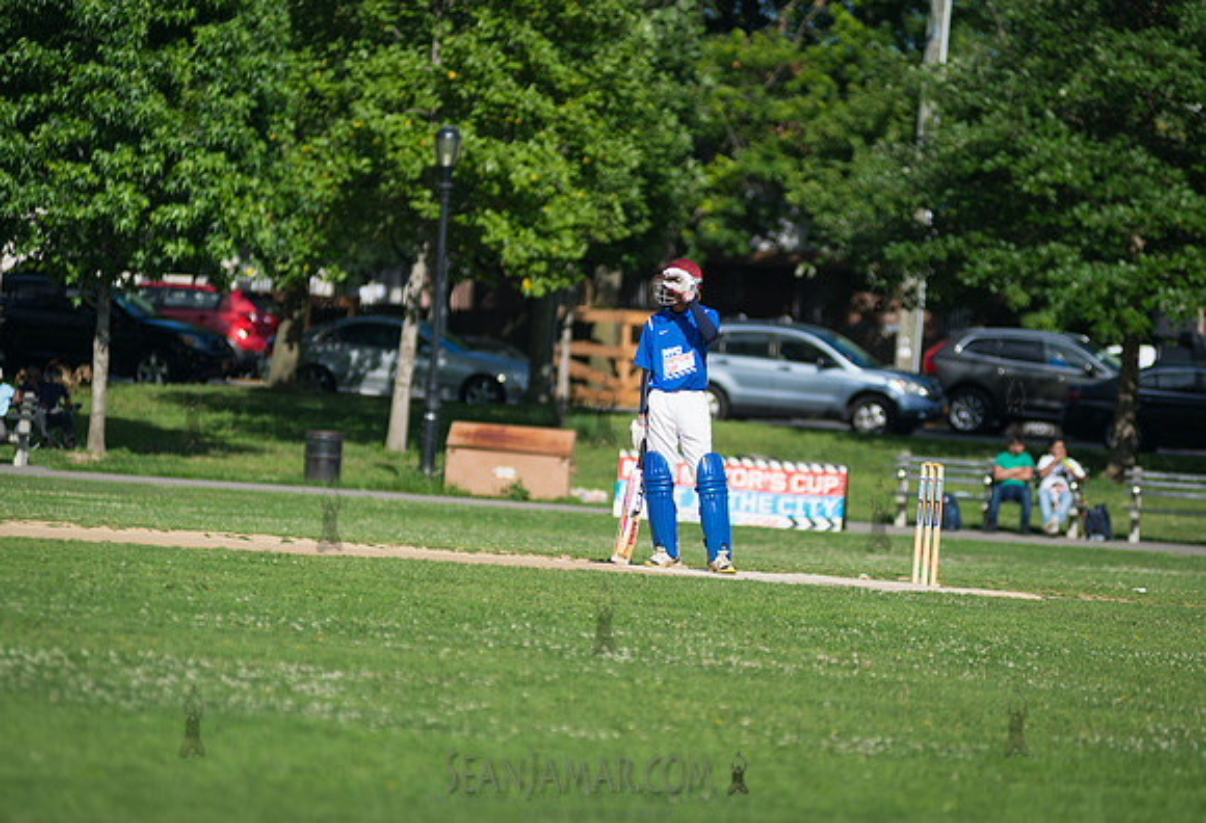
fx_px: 8236
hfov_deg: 8.4
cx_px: 643
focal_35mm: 244
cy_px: 412
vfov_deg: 5.7
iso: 200
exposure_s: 1/4000
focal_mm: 200
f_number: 2.8
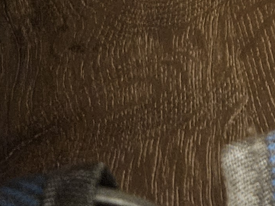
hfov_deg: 13.8
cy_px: -247
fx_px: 1041
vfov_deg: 10.2
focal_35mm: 131
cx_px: 454
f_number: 1.8
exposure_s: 1/30
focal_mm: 5.4
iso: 640
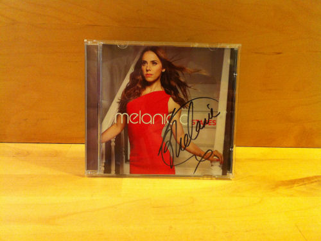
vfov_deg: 40.7
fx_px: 325
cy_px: 120
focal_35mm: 35
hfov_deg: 52.6
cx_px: 160
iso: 250
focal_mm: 3.85
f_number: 2.8
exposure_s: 1/15
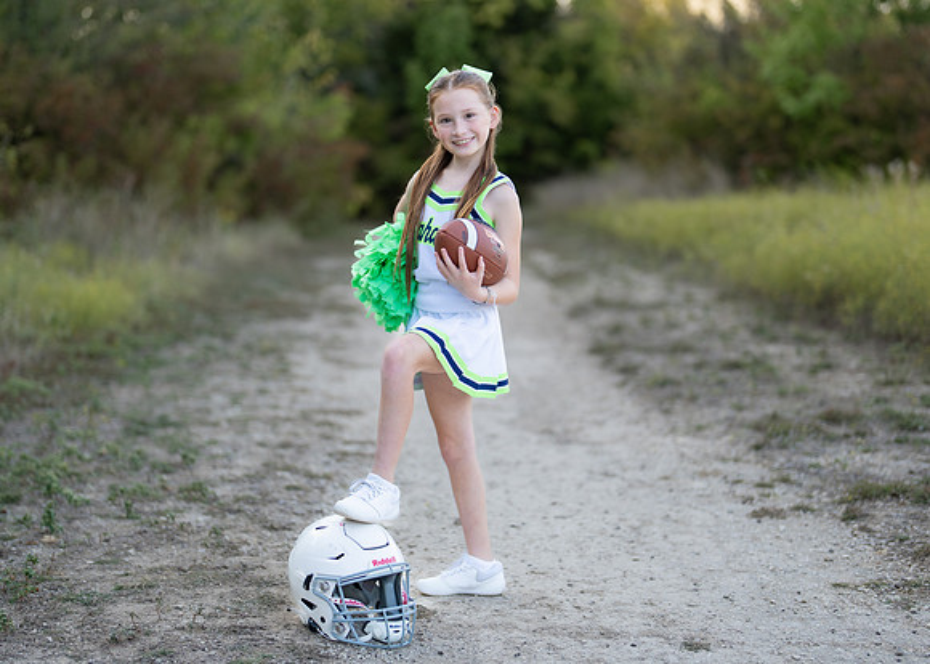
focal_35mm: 62
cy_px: 328
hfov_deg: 31.8
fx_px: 1634
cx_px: 440
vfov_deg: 23.0
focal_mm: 50
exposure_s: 1/1000
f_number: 1.2
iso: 100
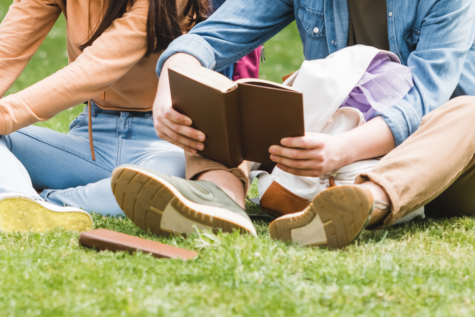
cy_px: -65
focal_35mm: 312
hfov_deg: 6.6
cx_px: 20
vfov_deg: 4.4
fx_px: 4118
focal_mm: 122
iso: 160
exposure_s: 1/1000
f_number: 4
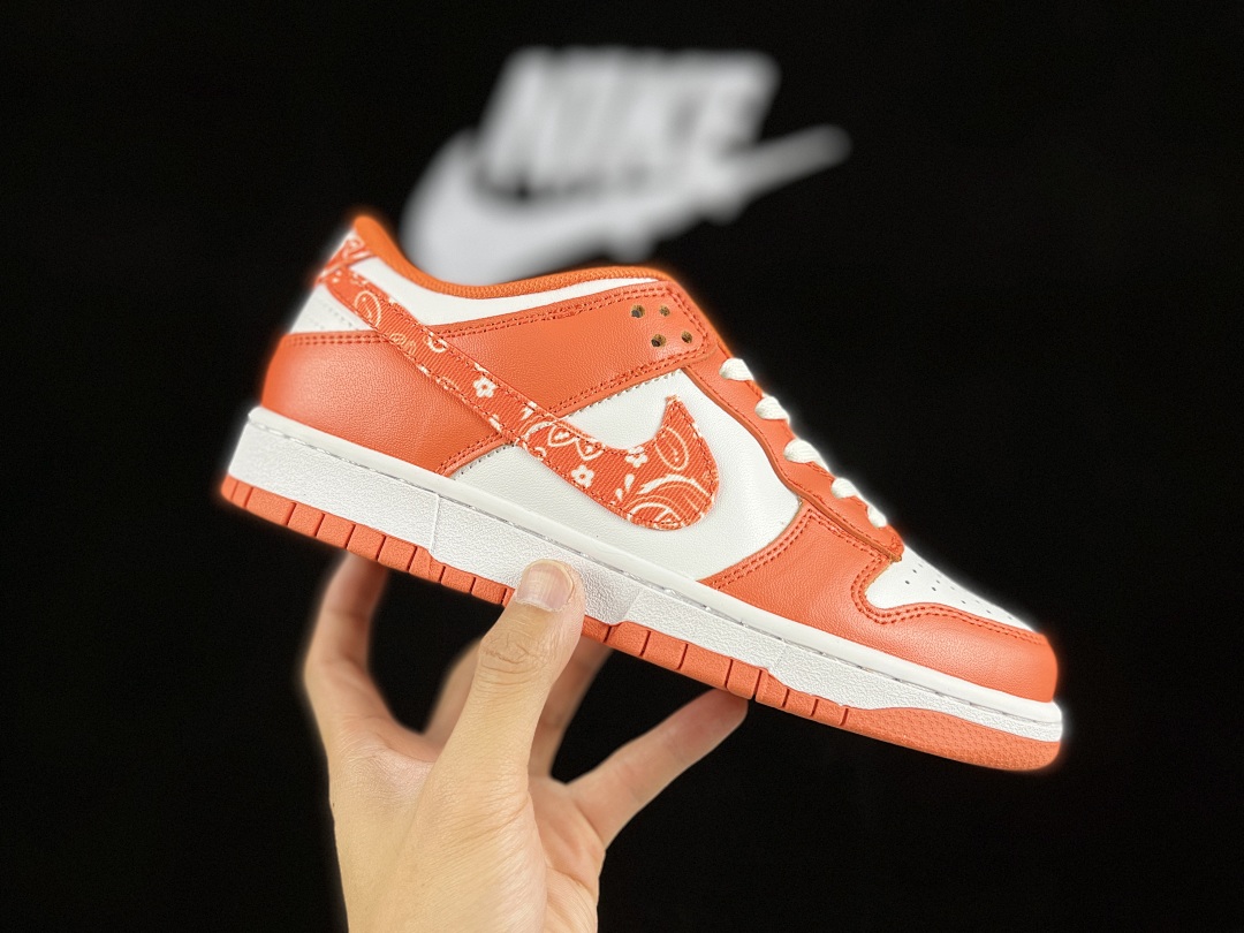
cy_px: 466
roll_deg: +0.1
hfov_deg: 67.3
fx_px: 934
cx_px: 622
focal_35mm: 26
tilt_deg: +5.2
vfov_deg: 53.1
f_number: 1.6
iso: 64
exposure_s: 1/100
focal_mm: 5.1
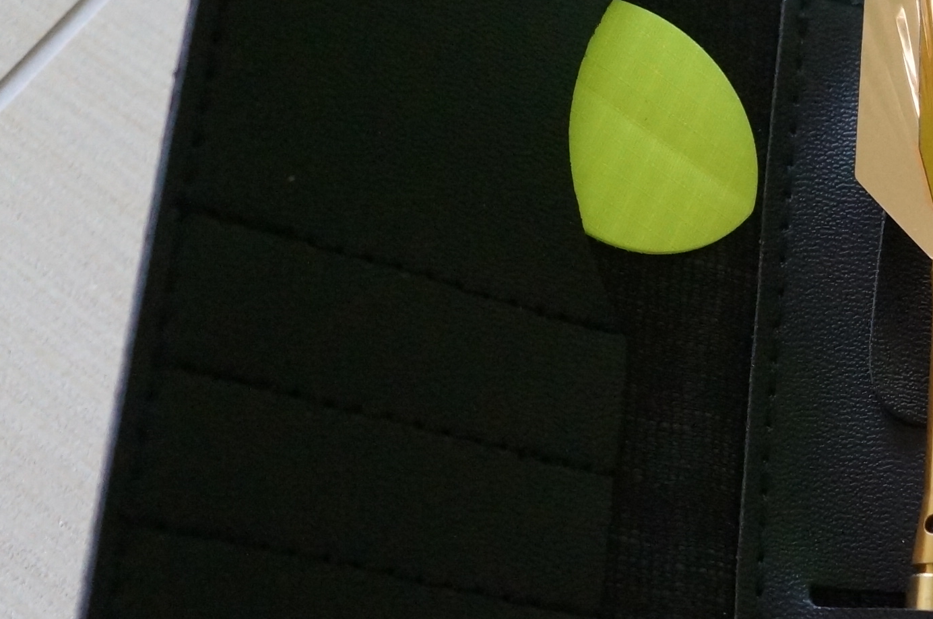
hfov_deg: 21.8
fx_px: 2200
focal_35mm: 85
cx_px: 1172
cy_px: 564
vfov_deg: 15.8
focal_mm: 22
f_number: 4
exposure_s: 1/100
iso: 3200
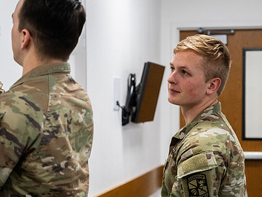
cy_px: 120
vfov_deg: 13.6
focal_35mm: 109
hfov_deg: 18.0
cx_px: 135
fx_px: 825
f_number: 4
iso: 2500
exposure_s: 1/400
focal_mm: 70
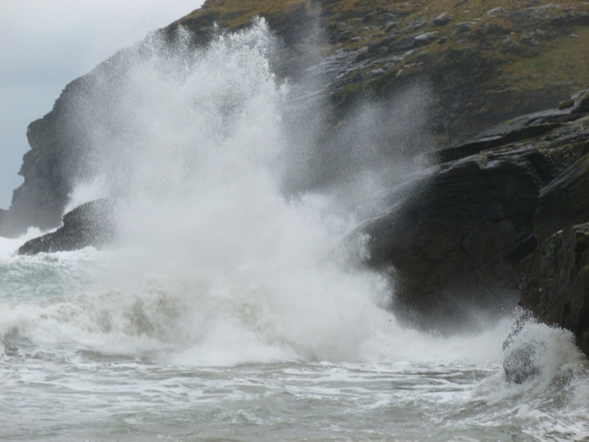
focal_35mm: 151
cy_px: 221
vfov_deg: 9.8
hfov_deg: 13.1
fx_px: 2570
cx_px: 294
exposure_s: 1/200
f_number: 5.2
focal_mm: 26.9
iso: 250
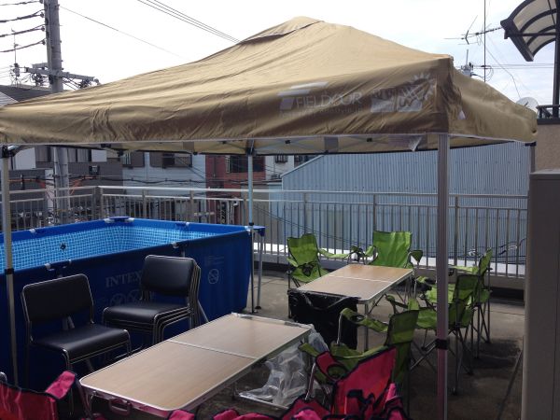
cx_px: 280
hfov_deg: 52.6
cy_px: 210
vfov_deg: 40.7
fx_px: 566
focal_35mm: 35
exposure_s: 1/699
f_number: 2.4
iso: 50
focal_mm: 4.28
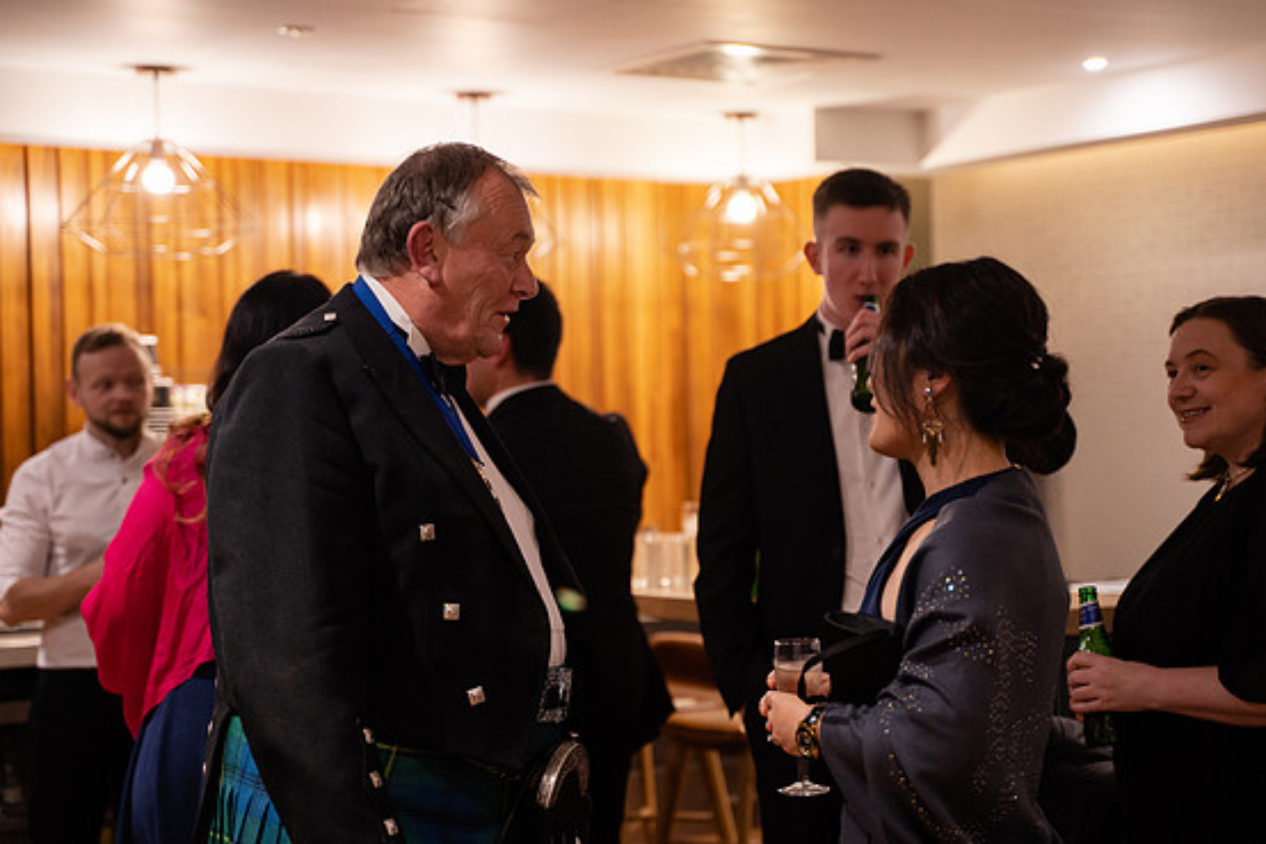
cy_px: 404
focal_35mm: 67
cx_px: 660
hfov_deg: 30.1
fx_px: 2355
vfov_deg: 20.3
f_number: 2.8
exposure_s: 1/60
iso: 1250
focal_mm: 64
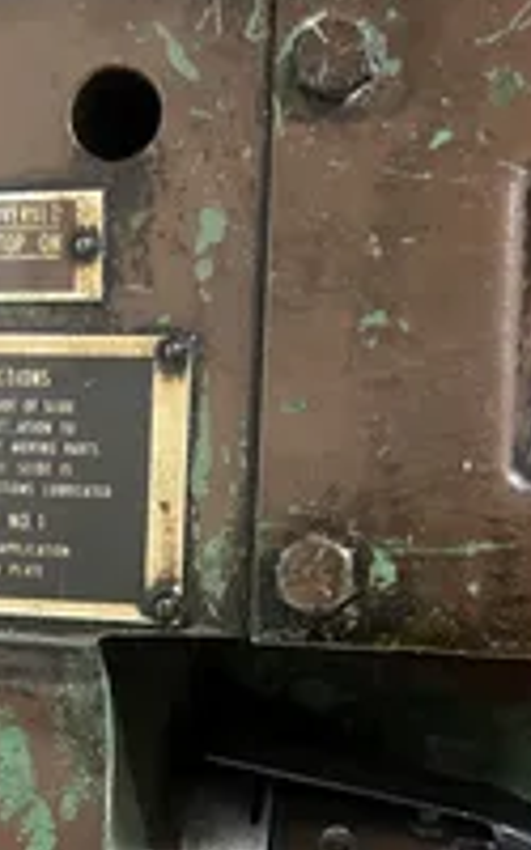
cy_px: 540
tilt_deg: -2.5
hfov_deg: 23.3
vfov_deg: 36.6
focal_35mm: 55
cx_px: 136
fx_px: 1273
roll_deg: -1.5
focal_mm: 5.7
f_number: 1.5
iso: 640
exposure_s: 1/30
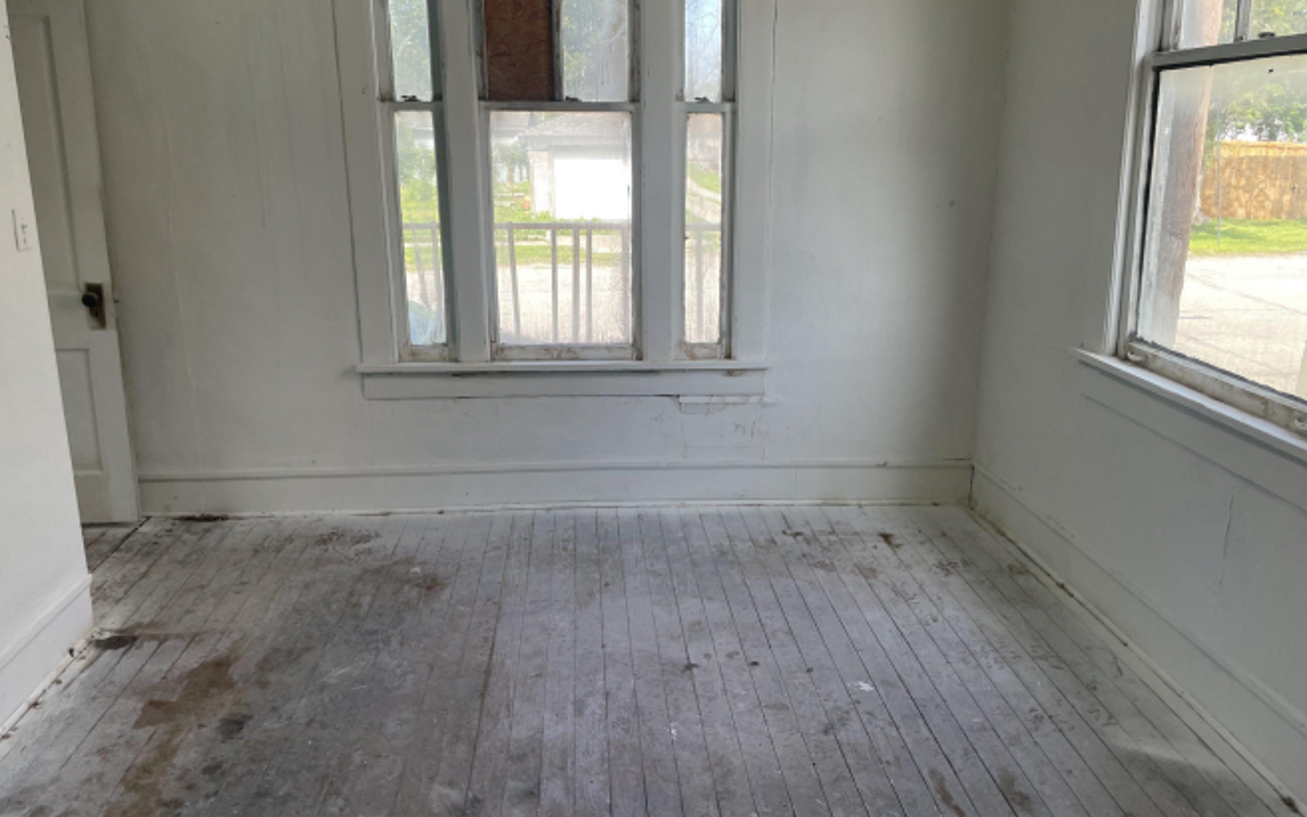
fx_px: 997
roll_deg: -0.1
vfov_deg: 44.5
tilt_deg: -10.7
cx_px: 651
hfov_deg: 66.5
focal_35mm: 28
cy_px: 363
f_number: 1.6
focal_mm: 4.2
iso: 32
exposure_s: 1/223
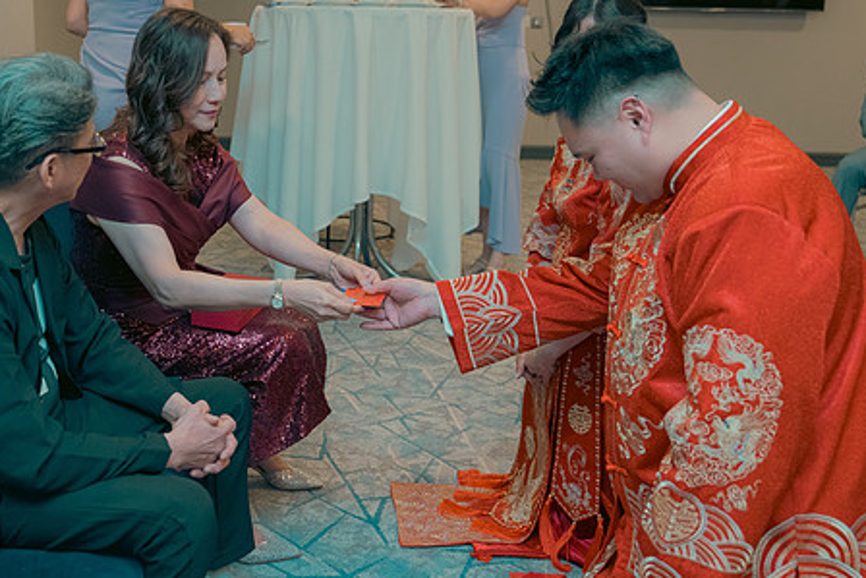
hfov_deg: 44.2
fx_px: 1059
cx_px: 338
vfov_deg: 30.5
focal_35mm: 44
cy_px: 233
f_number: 3.5
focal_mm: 34
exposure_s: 1/160
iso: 2500
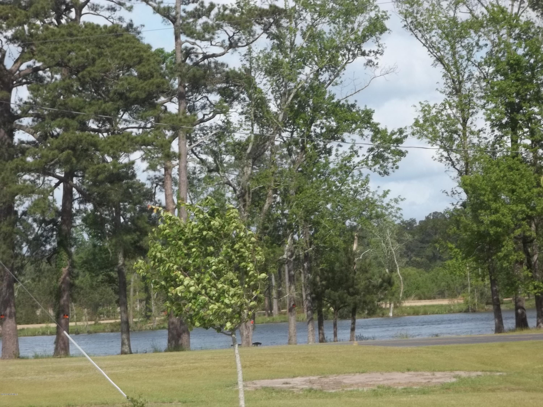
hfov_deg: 12.0
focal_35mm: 165
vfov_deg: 9.0
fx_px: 2588
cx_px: 272
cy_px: 204
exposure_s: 1/320
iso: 64
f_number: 5.9
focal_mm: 29.5
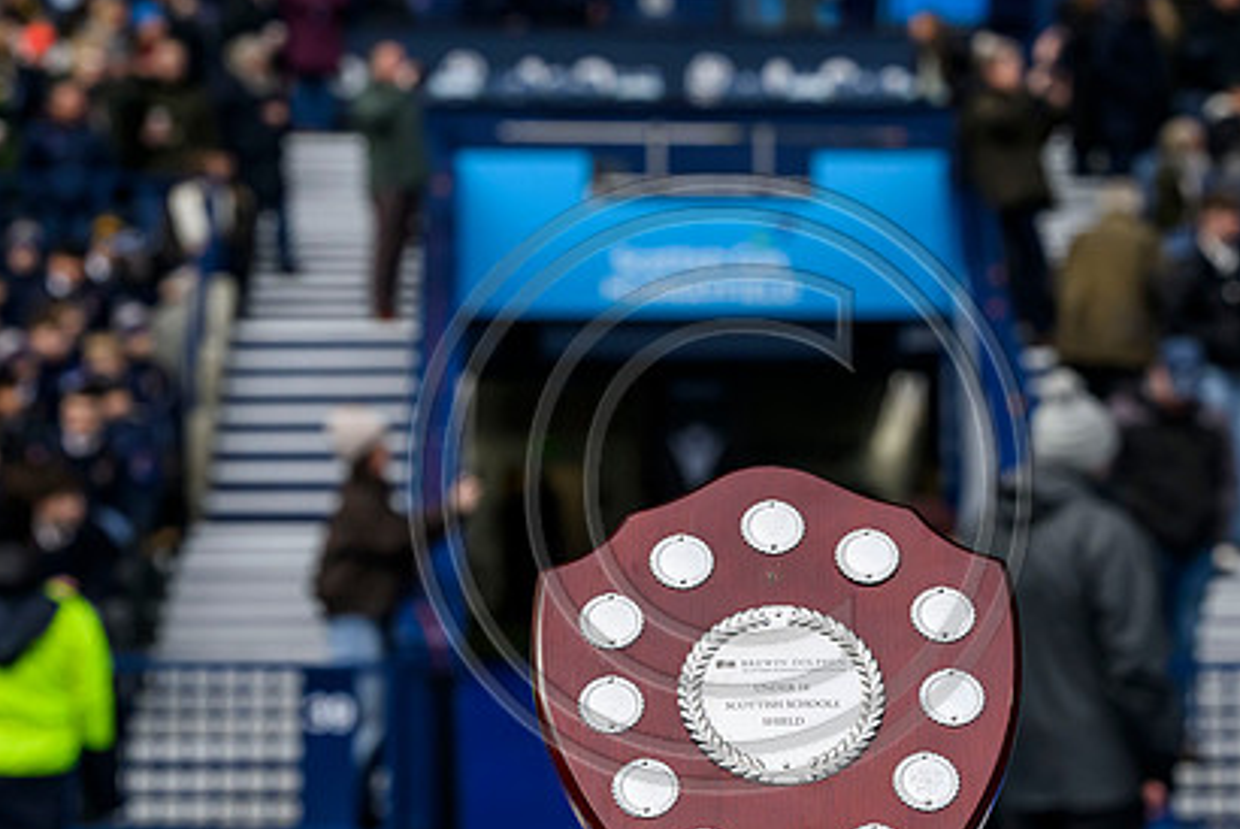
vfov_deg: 13.8
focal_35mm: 99
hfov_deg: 20.6
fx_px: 3412
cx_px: 720
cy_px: 480
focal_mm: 70
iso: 2500
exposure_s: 1/2500
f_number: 5
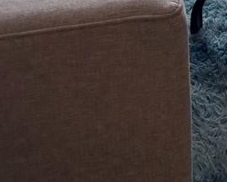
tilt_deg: -9.5
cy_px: -313
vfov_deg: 8.9
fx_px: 1016
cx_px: 392
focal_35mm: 151
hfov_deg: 11.9
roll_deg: -0.6
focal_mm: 6.76
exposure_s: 1/120
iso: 160
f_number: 1.78
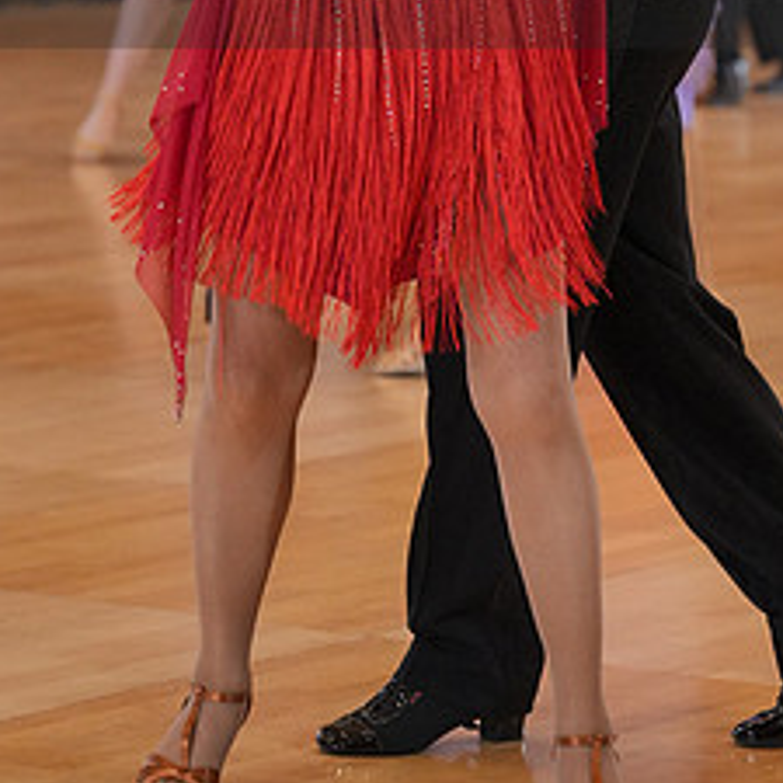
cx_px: 388
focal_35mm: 219
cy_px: -66
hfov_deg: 8.0
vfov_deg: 7.9
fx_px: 5604
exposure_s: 1/500
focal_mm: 100
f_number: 3.5
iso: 2500
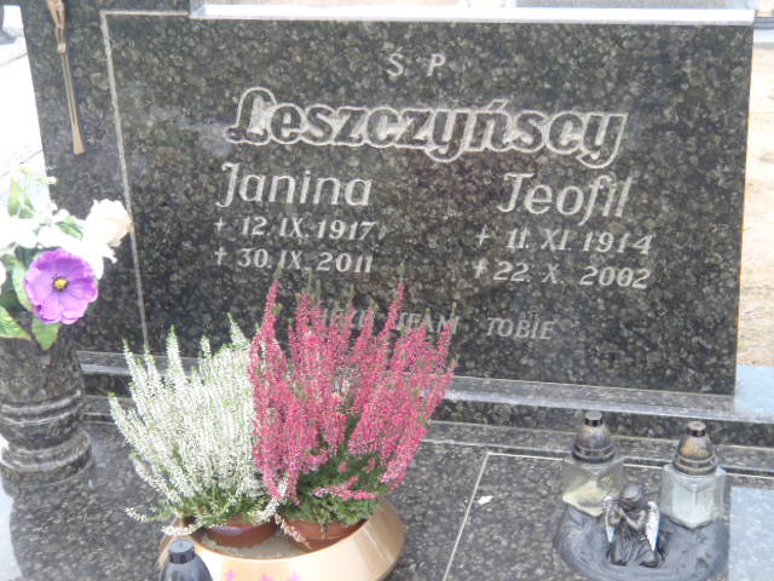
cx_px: 387
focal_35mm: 57
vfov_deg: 25.7
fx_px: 1274
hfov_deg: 33.8
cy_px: 290
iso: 160
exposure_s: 1/50
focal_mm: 10.34
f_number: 4.5
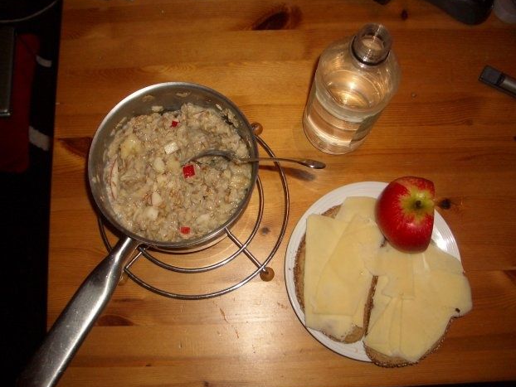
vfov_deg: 39.7
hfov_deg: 51.3
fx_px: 537
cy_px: 195
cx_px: 252
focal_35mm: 36
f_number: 2.6
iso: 100
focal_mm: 5.8
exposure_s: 1/60
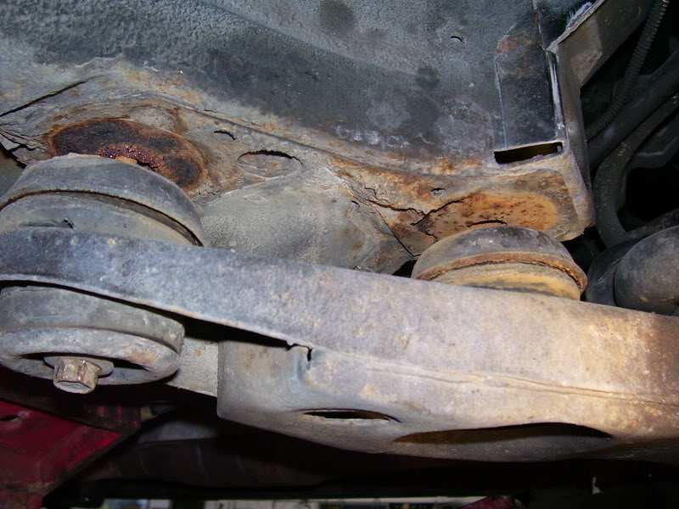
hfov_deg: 54.0
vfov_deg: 41.8
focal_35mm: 34
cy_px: 254
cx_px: 340
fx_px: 667
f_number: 2.7
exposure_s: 1/60
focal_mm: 5.6
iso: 80
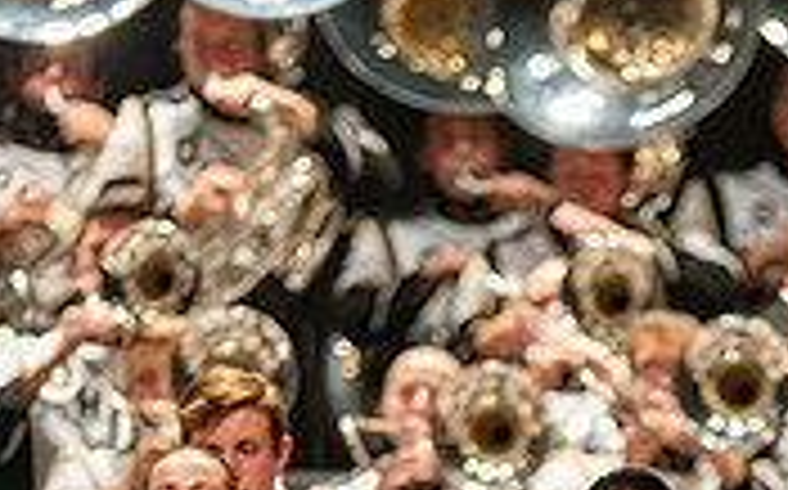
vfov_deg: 1.7
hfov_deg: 2.7
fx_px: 16885
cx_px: 583
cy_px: 800
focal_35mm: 787
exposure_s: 1/500
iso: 3200
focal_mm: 300
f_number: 2.8
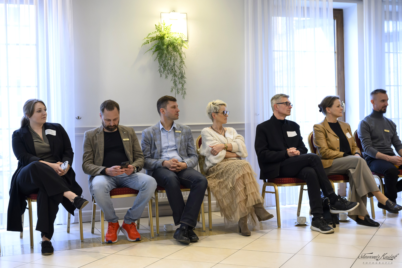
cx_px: 201
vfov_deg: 28.1
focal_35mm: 48
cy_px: 134
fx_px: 536
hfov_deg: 41.1
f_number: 4.5
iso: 4500
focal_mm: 48
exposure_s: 1/160
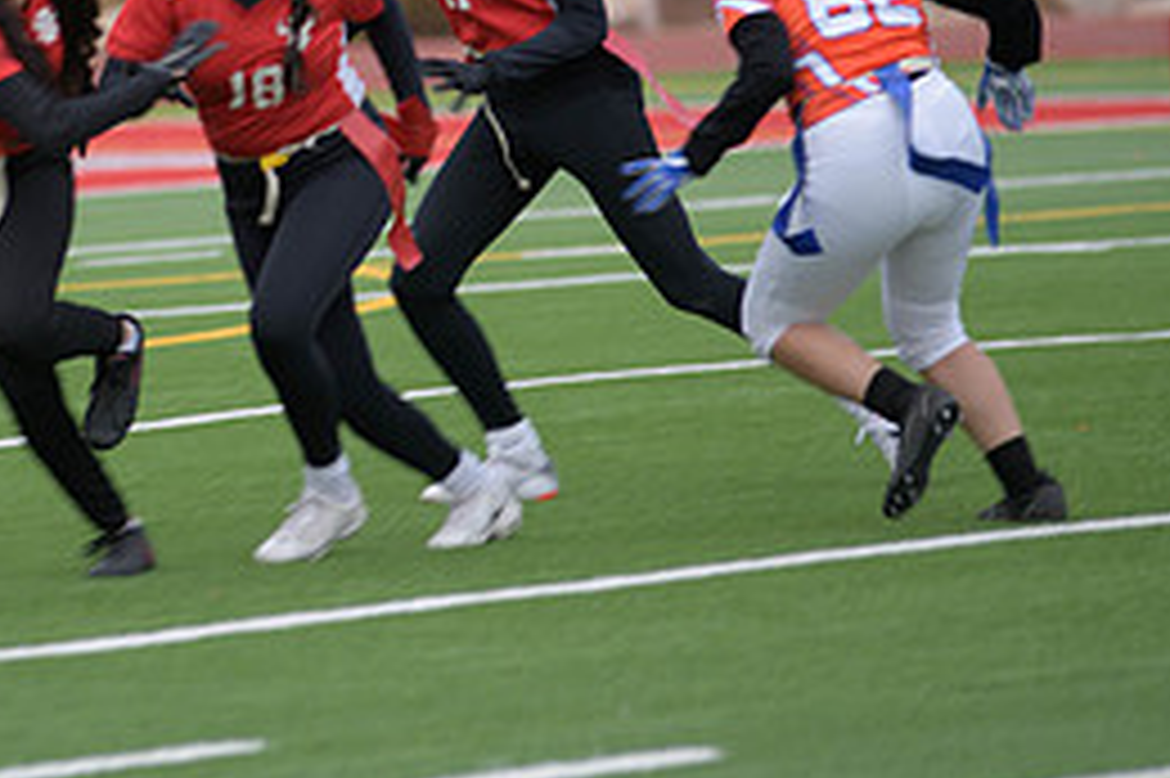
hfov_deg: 4.6
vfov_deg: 3.1
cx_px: 279
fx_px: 14485
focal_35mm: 446
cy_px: 7
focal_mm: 200
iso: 180
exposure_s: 1/200
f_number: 2.8
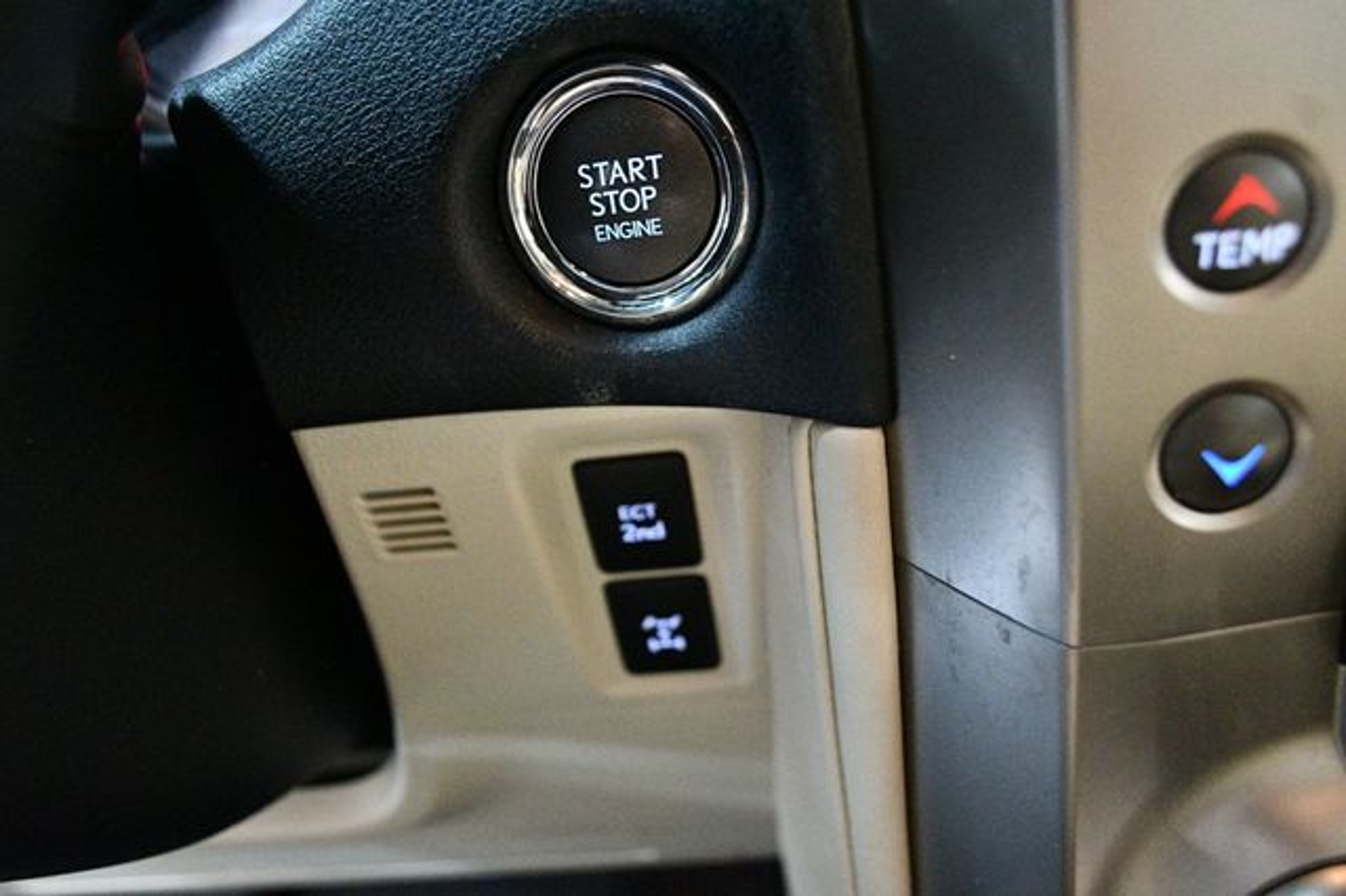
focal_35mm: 33
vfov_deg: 39.9
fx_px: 1233
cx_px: 673
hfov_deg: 57.2
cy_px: 448
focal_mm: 22
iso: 9000
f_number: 3.8
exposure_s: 1/60
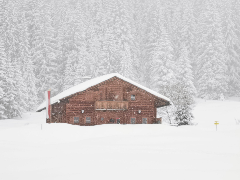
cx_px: 126
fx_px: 783
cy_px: 91
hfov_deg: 17.4
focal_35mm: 113
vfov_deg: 13.1
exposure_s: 1/581
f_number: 2.4
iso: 50
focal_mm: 7.48
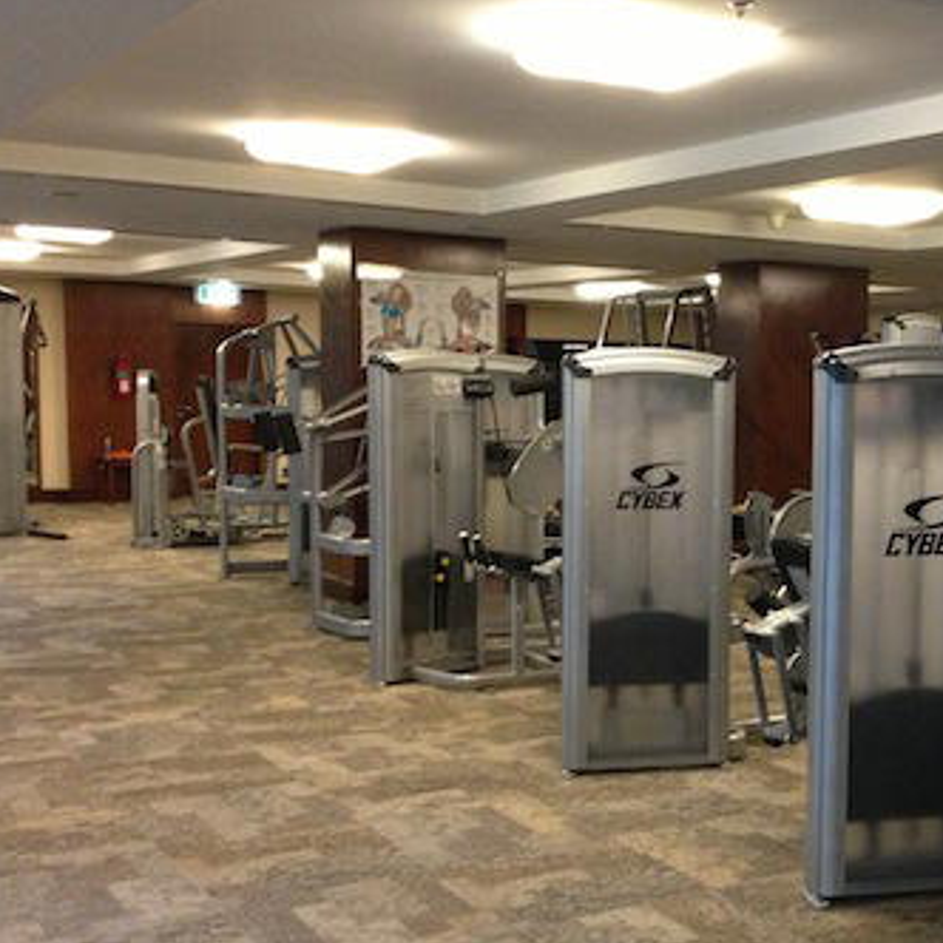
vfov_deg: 33.4
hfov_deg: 32.2
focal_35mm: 51
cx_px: 795
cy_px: 518
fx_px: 1572
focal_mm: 4.13
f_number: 2.4
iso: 400
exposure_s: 1/20
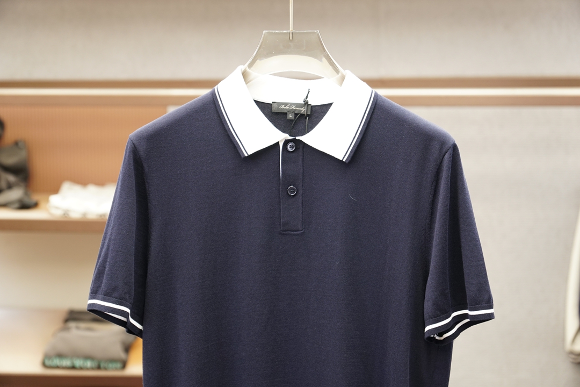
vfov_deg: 18.2
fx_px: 1208
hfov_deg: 27.0
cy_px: 194
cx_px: 290
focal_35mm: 75
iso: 500
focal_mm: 50
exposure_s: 1/125
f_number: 3.5
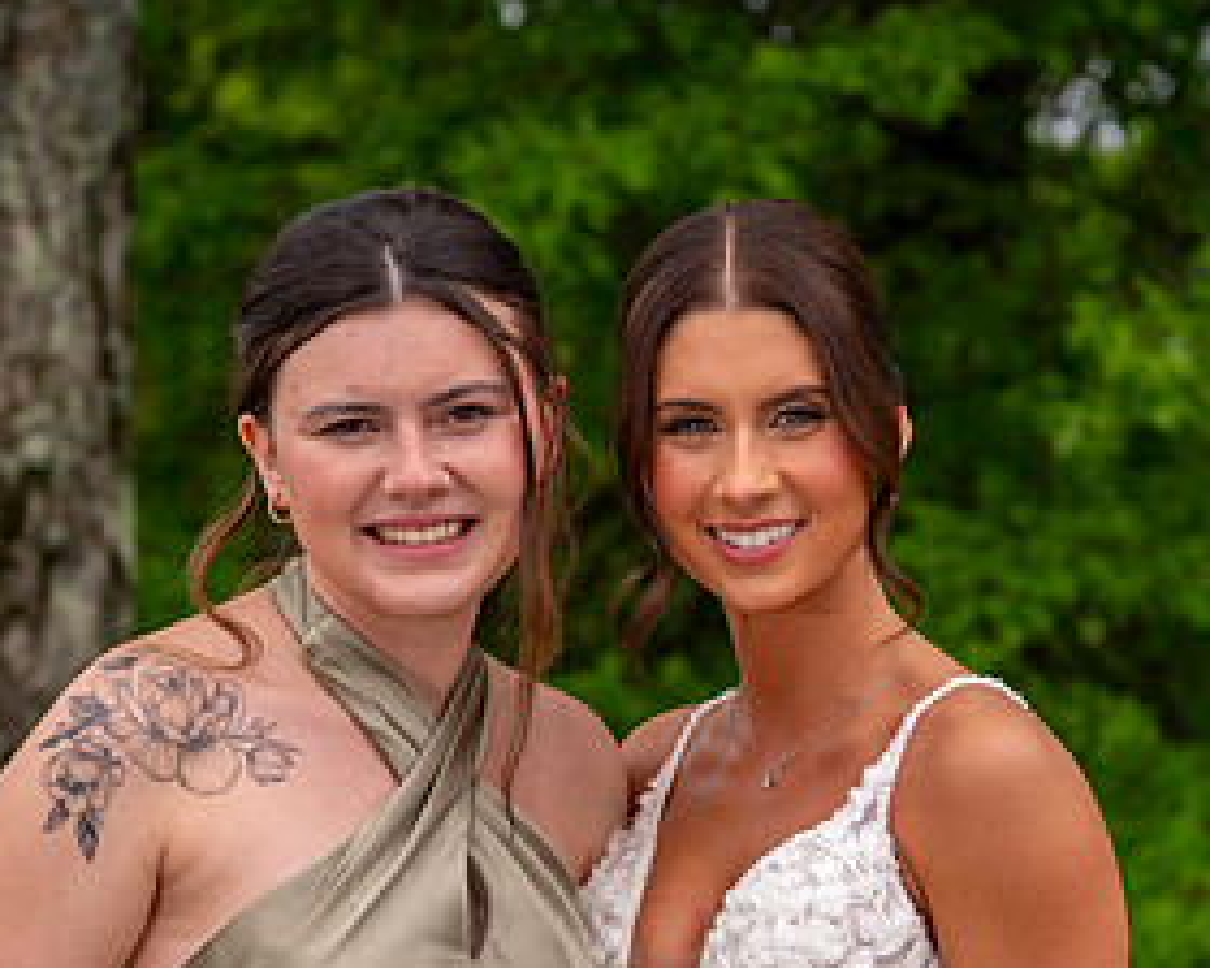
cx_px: 666
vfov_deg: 11.3
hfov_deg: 14.2
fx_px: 4870
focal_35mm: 136
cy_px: 722
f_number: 4
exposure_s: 1/1000
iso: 200
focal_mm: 70
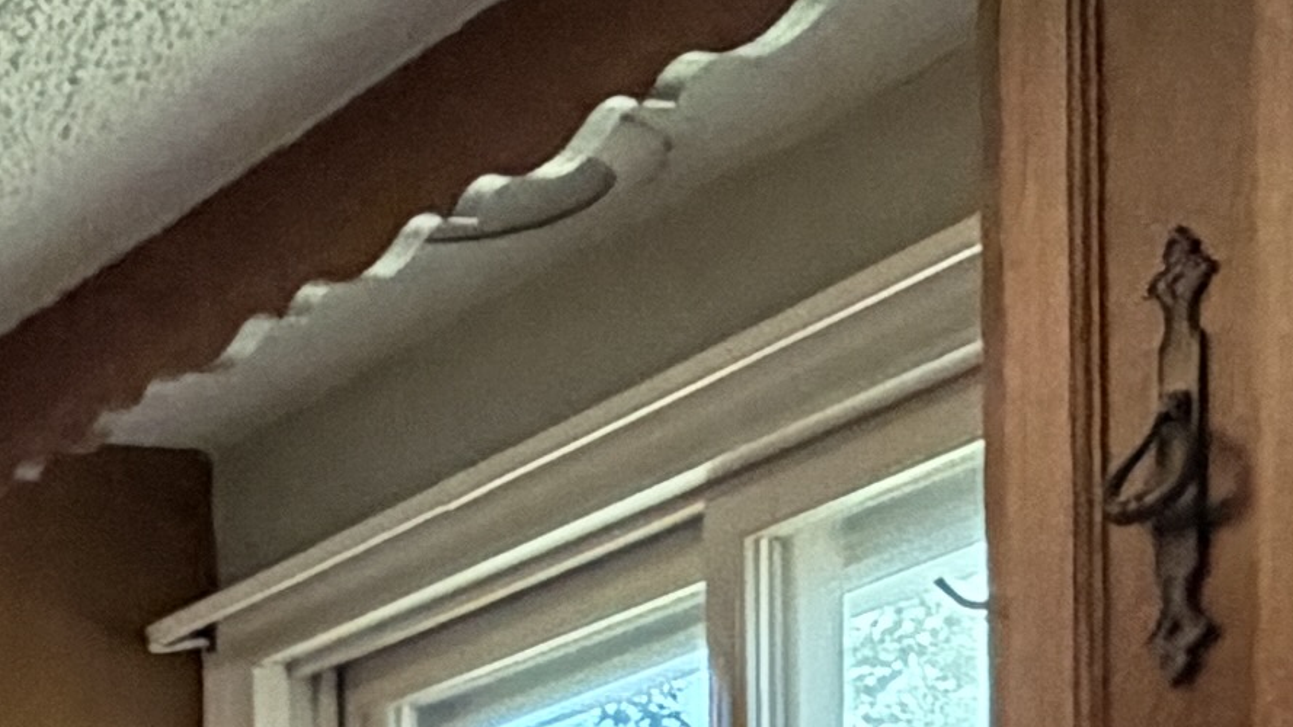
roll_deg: +2.6
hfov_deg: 18.7
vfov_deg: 10.7
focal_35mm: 98
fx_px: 3360
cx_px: -745
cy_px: 1713
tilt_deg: -3.1
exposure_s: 1/60
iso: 500
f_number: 2.2
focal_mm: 2.22
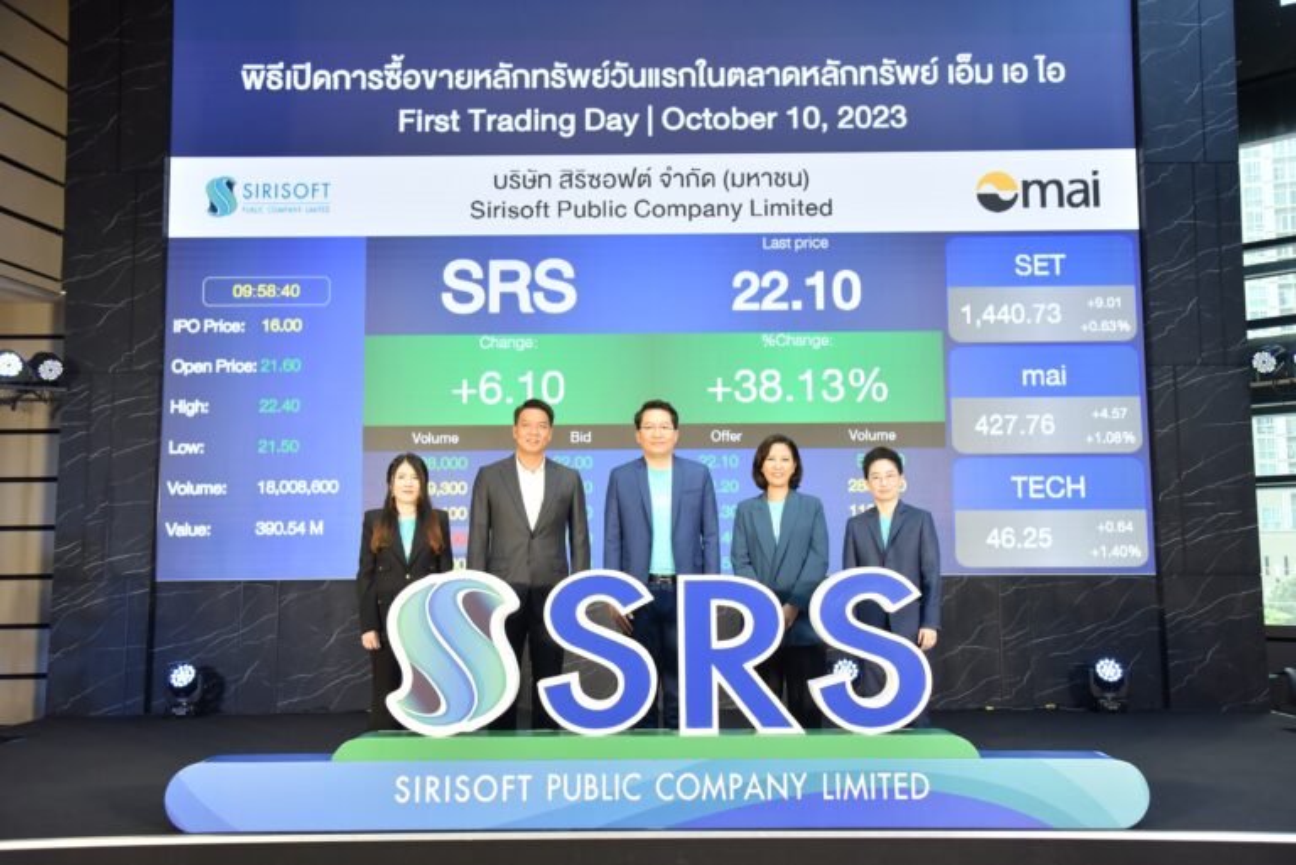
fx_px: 1225
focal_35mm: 34
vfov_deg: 38.9
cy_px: 432
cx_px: 648
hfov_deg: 55.8
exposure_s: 1/200
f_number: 5
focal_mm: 34
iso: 1600
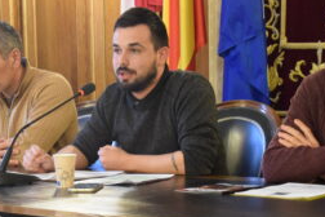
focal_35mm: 100
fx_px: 903
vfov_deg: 13.6
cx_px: 162
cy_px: 191
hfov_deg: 20.4
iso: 2500
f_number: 5
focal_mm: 28
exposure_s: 1/40
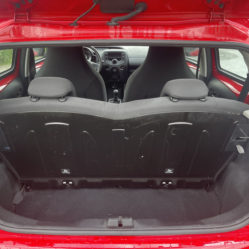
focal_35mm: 30
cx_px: 114
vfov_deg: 54.0
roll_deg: +0.9
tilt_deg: -25.0
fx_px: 244
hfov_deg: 54.0
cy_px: 122
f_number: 1.6
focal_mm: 5.1
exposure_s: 1/121
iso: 50
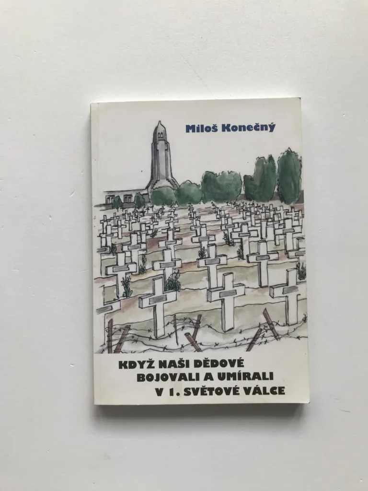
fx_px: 397
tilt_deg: -87.3
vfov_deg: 63.4
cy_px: 246
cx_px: 184
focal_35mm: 28
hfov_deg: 49.7
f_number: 1.8
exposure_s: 1/102
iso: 20
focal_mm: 3.99
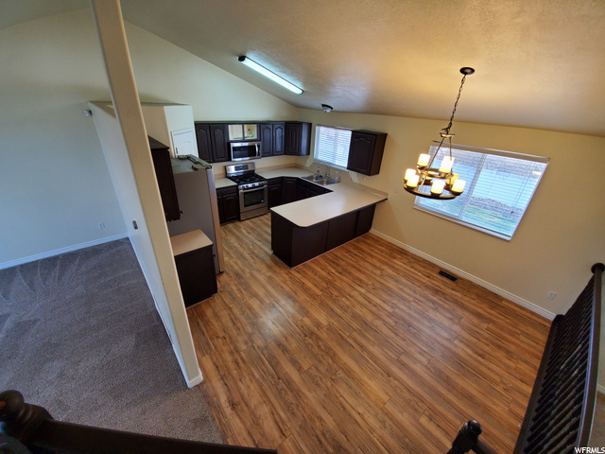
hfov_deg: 106.2
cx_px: 302
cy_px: 227
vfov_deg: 89.9
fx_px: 227
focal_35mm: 13
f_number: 2.2
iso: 160
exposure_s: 1/59
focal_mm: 1.8
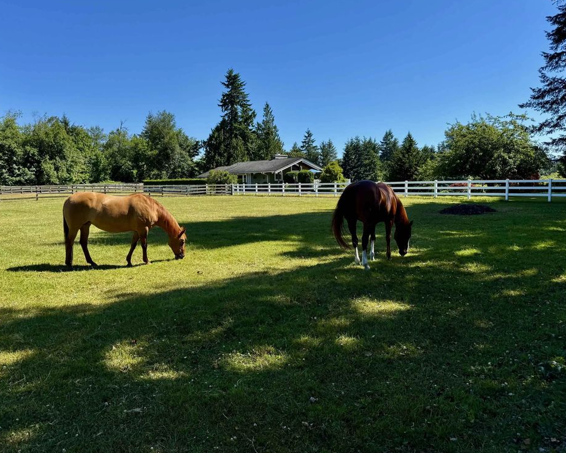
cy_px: 219
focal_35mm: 26
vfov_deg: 54.9
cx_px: 267
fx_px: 435
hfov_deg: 66.0
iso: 80
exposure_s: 1/2801
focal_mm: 6.76
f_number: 1.78
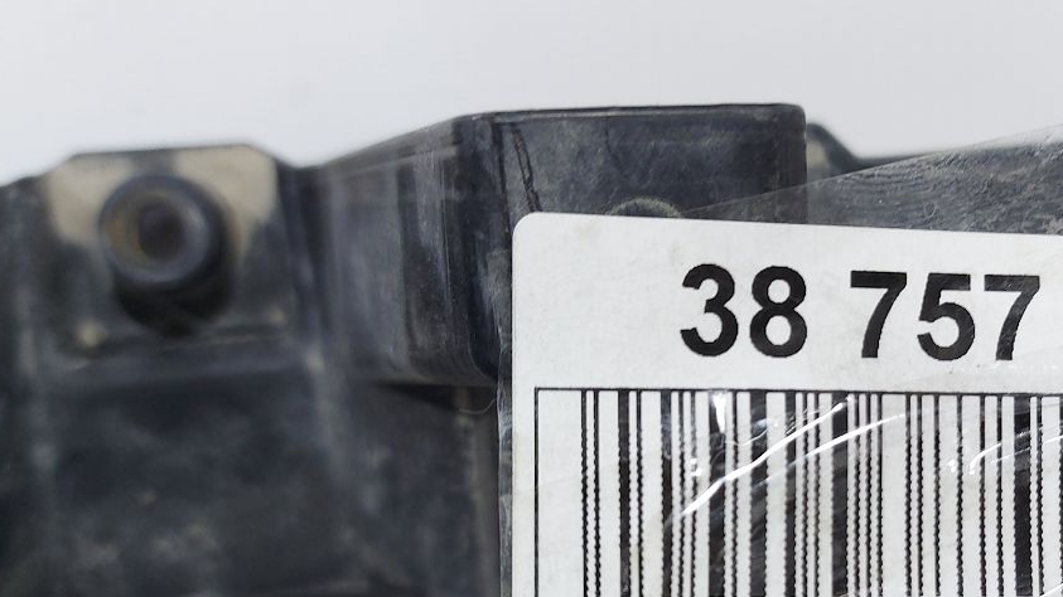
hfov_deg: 45.9
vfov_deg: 27.3
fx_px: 1212
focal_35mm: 43
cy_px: 445
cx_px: 779
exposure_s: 1/50
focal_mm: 5.23
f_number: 1.8
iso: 64
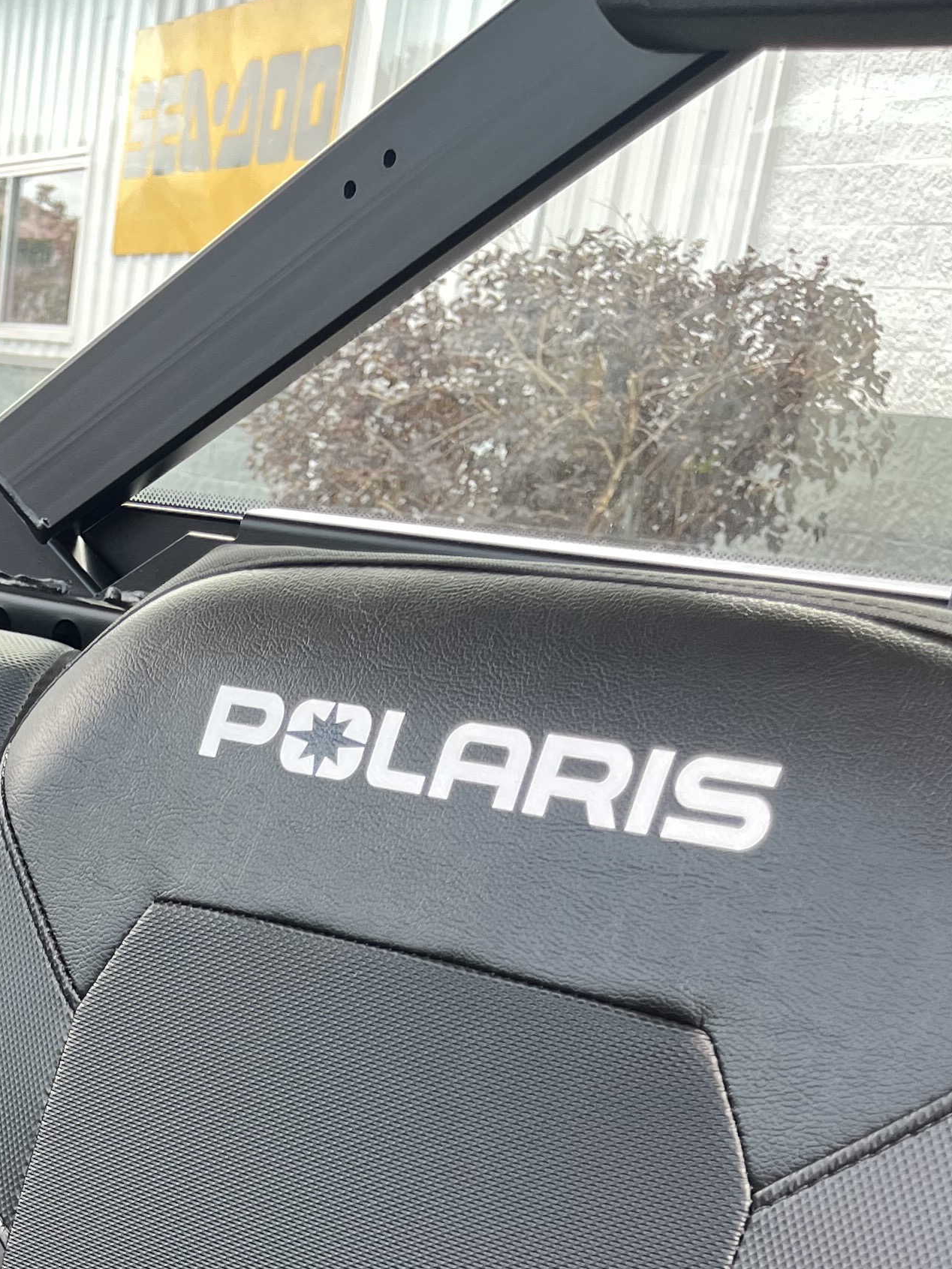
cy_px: 1402
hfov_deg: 22.0
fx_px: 2274
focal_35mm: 62
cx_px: -178
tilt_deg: -24.7
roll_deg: -3.4
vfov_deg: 28.3
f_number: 1.6
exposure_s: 1/122
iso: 40
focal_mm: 5.1
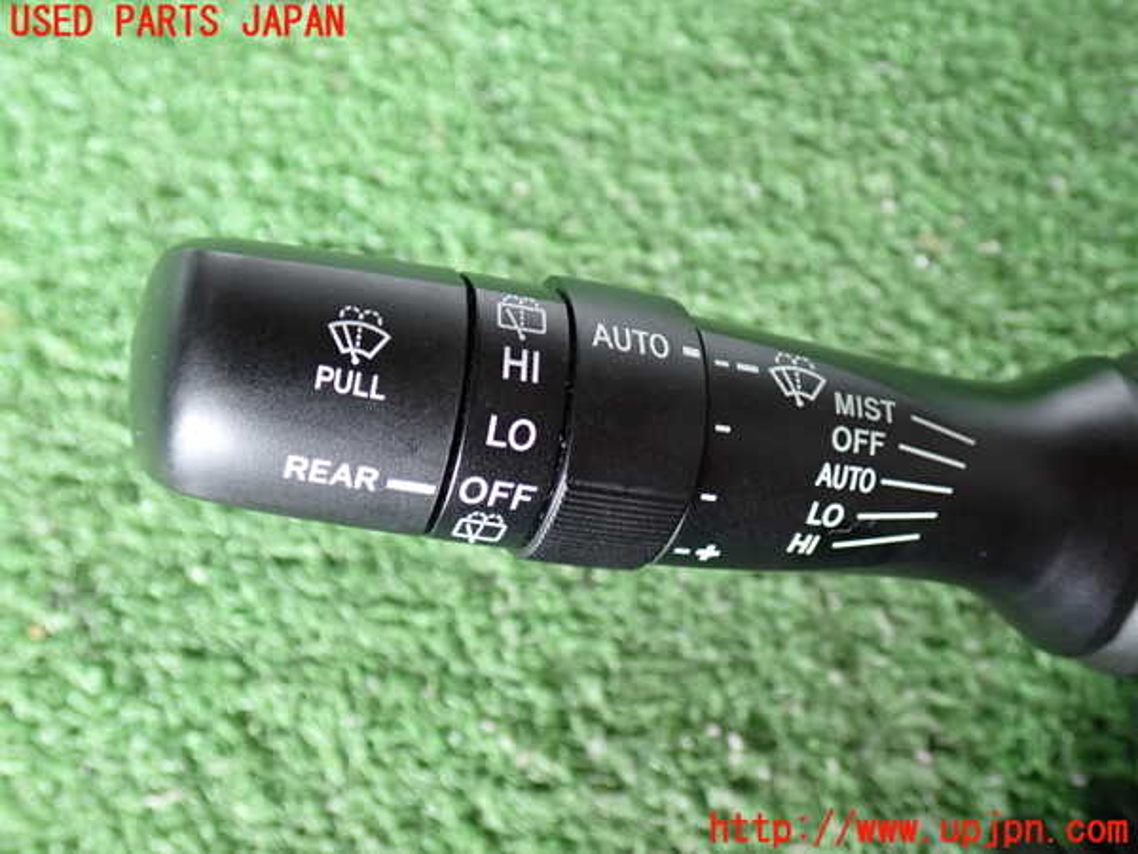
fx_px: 1183
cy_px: 427
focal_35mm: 36
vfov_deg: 39.7
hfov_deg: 51.4
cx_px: 569
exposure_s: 1/40
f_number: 2.5
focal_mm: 6.37
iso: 320
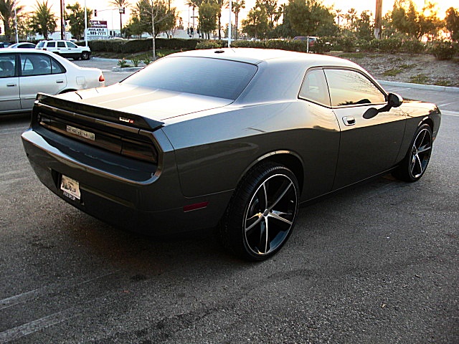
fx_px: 477
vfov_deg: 39.7
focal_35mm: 36
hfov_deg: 51.4
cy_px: 172
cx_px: 230
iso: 100
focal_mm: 6.3
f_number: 2.8
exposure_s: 1/100
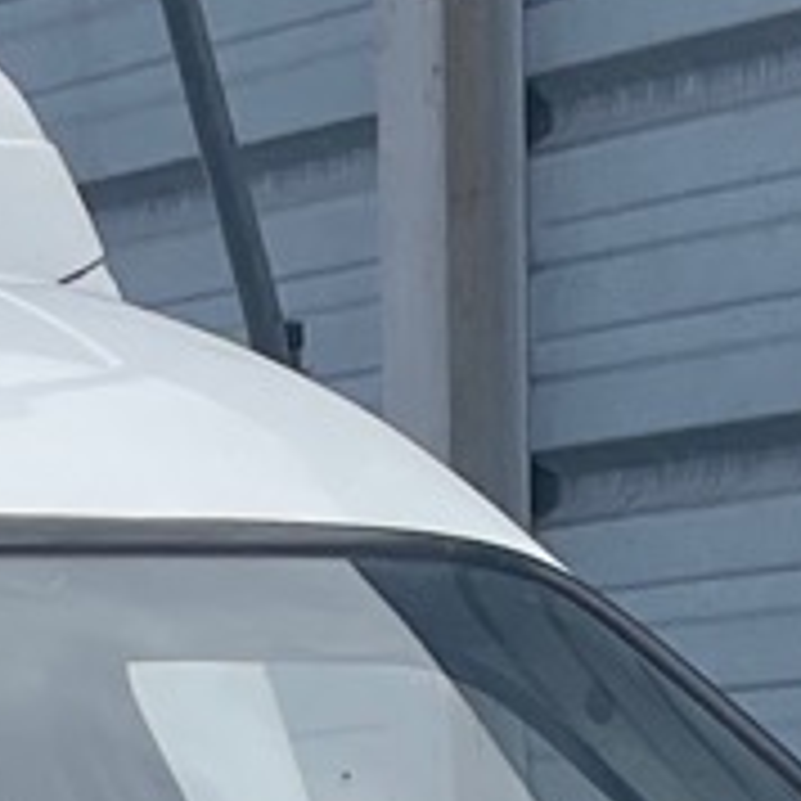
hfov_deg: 7.5
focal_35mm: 232
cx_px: 234
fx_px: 6074
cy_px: 2394
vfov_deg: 6.8
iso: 32
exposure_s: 1/2747
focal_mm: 4.2
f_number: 1.6
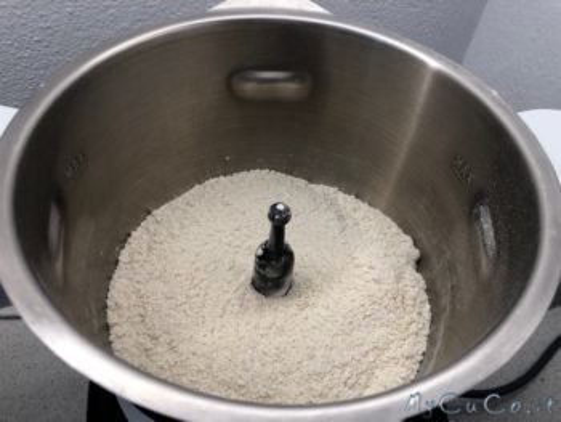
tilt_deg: -49.7
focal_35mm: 28
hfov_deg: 63.4
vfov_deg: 49.8
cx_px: 280
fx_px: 454
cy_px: 211
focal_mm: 4
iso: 32
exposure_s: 1/100
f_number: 1.8
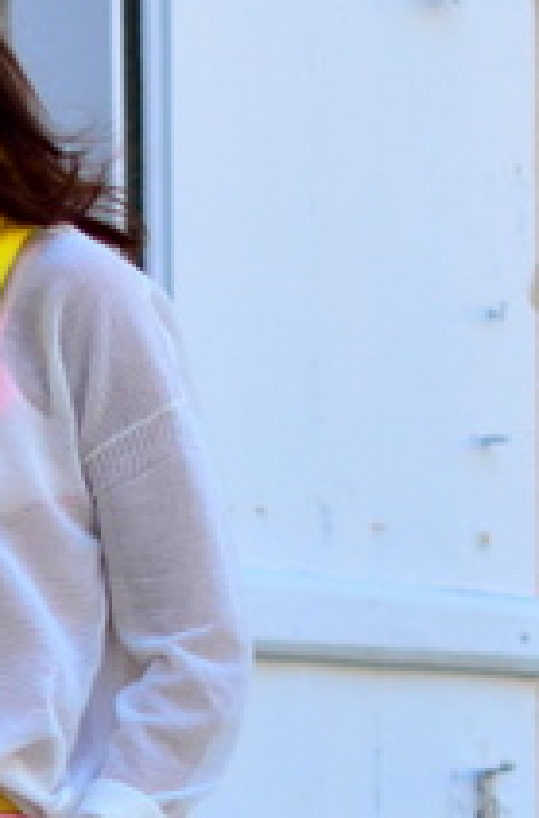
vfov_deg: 7.2
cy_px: 977
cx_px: -93
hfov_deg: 4.8
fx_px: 6453
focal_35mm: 285
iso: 640
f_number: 2
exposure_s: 1/4000
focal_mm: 50
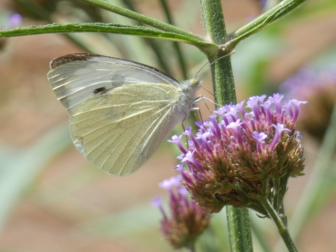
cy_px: 126
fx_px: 3883
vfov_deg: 3.7
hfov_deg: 5.0
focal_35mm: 400
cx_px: 168
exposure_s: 1/80
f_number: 5.6
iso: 80
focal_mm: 71.7
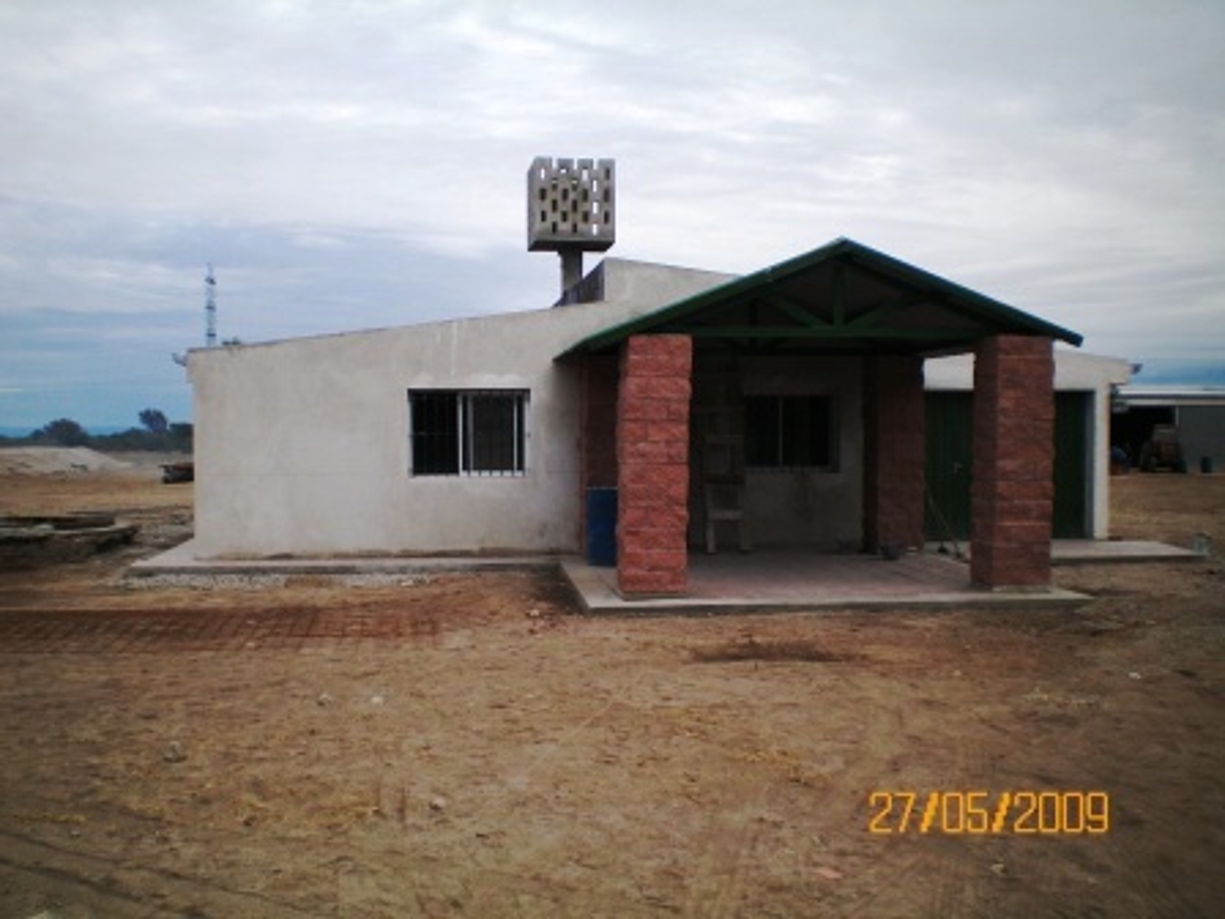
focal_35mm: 38
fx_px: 1345
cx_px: 612
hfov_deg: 49.0
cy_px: 460
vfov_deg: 37.7
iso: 64
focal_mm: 6.3
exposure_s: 1/500
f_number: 3.1
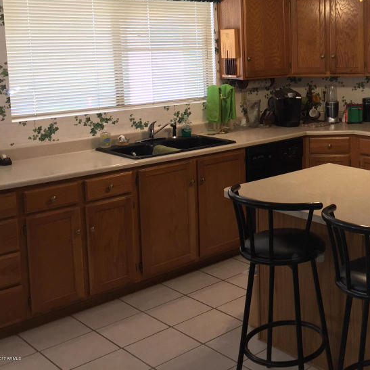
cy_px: 116
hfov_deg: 33.3
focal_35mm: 48
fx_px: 580
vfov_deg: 34.9
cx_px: 341
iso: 64
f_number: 2.2
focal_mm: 4.15
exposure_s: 1/30
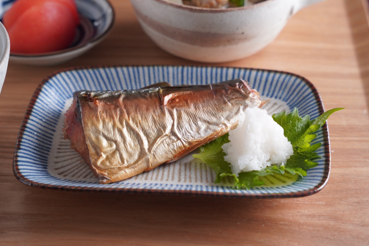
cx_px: 186
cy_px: 112
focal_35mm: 77
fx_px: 789
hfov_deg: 26.3
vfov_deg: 17.7
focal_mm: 70
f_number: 6.3
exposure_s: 1/200
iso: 5000
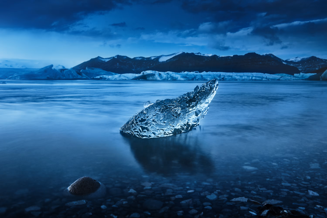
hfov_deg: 61.9
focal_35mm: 30
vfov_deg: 43.6
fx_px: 272
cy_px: 109
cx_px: 164
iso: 80
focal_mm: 30
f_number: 11
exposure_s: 5
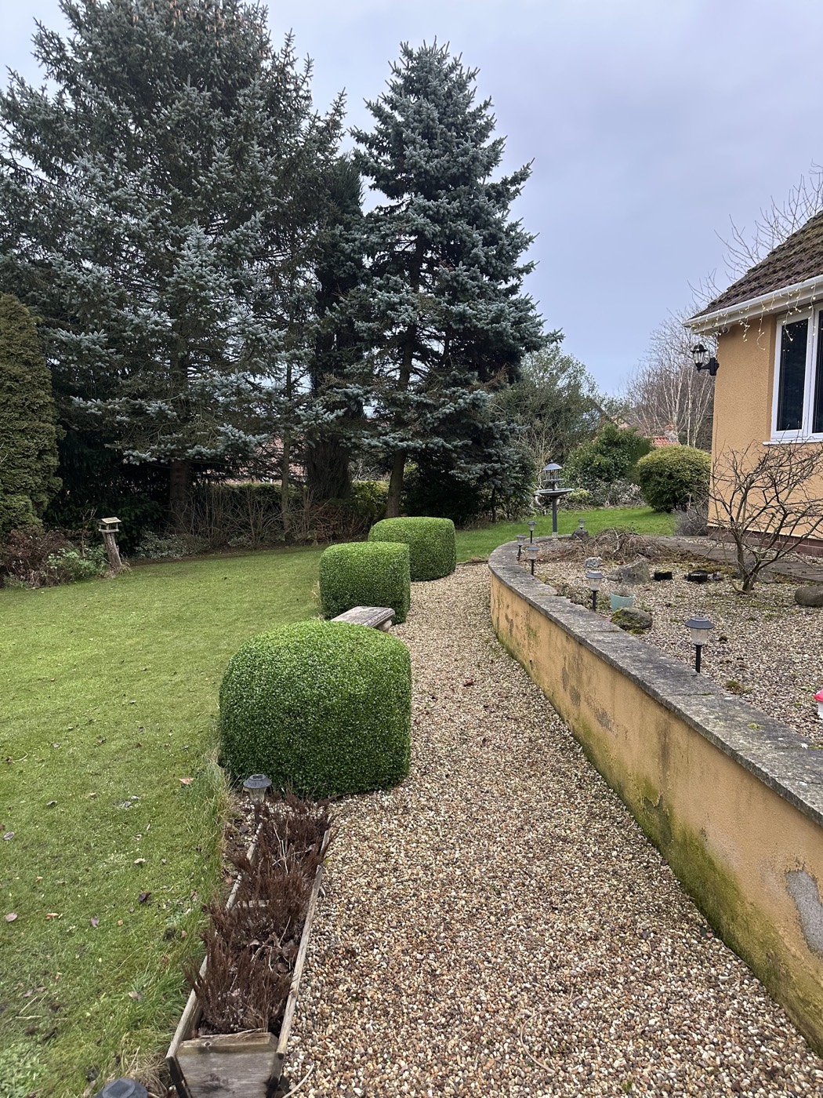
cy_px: 549
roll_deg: -1.3
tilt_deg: -3.7
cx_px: 412
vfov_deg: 71.6
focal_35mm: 24
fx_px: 761
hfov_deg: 56.8
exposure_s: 1/121
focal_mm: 6.86
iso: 200
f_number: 1.78
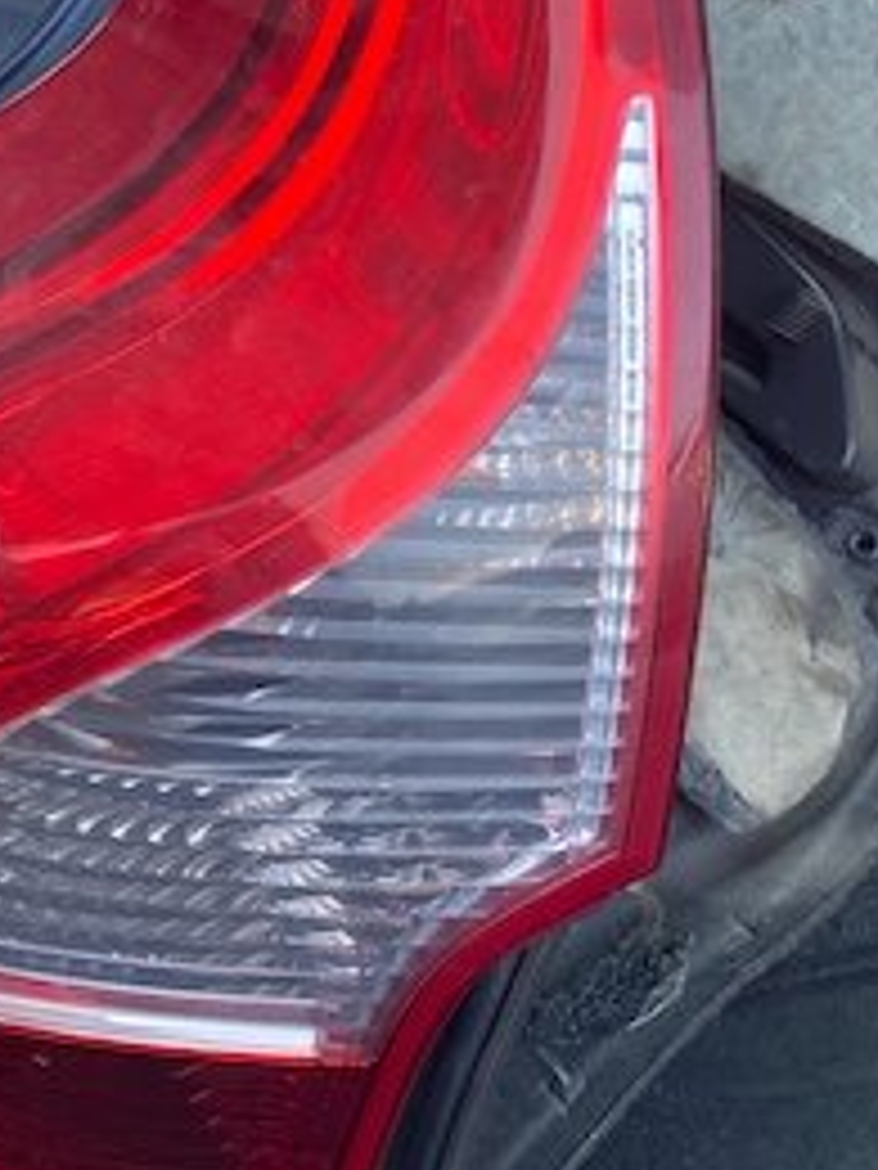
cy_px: 18
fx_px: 2164
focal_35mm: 64
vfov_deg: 28.5
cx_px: 149
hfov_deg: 22.6
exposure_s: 1/122
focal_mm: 4.25
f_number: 1.8
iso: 32
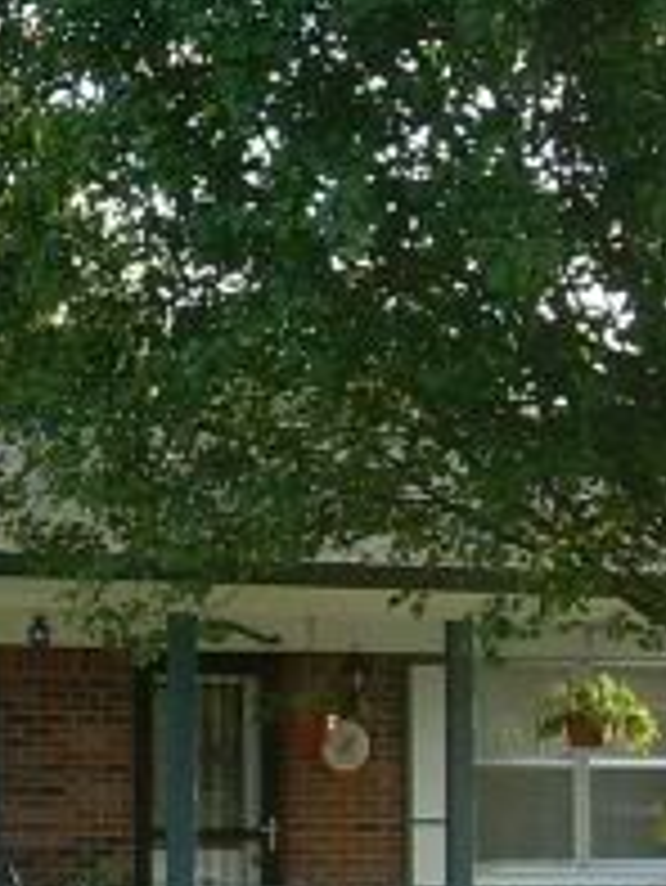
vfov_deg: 12.8
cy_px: 603
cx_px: -86
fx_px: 3946
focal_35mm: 154
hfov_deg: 9.5
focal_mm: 6.3
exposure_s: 1/177
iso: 50
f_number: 2.8
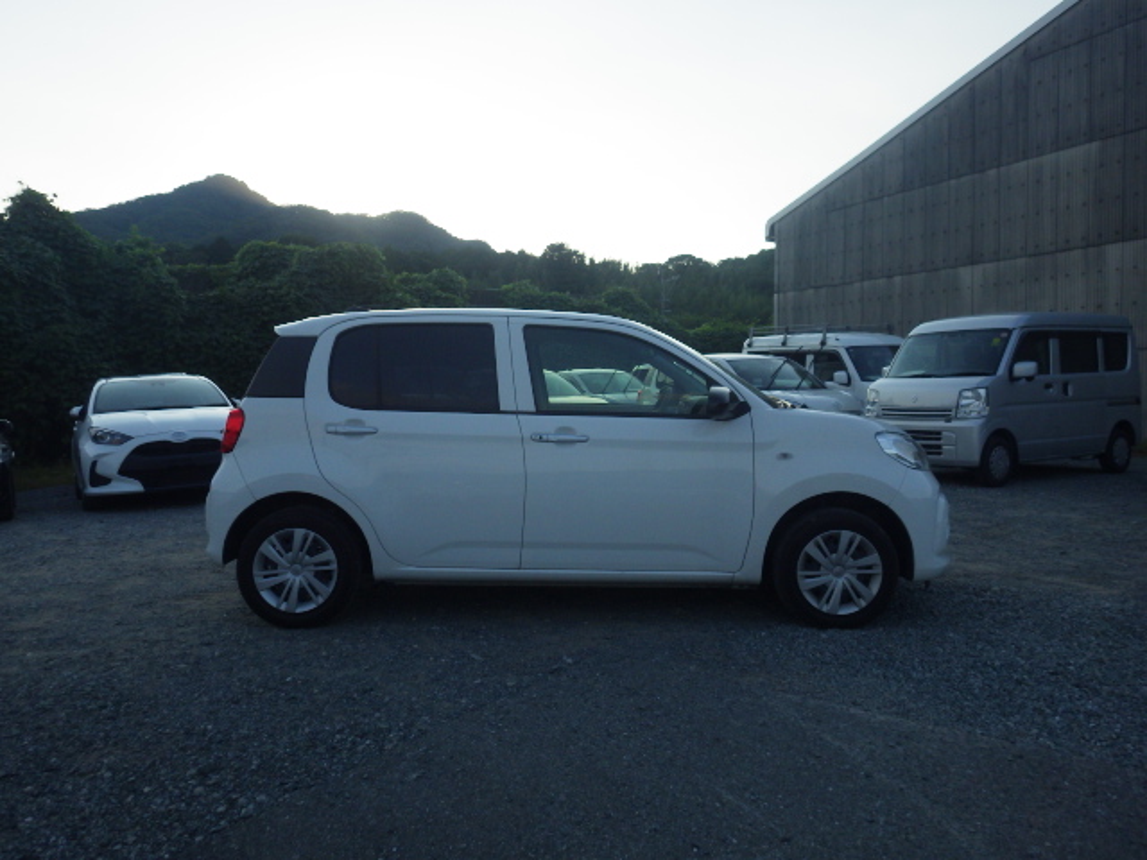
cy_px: 430
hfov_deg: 69.4
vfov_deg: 54.9
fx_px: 828
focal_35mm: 25
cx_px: 574
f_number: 7.9
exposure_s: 1/200
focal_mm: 4.5
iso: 250
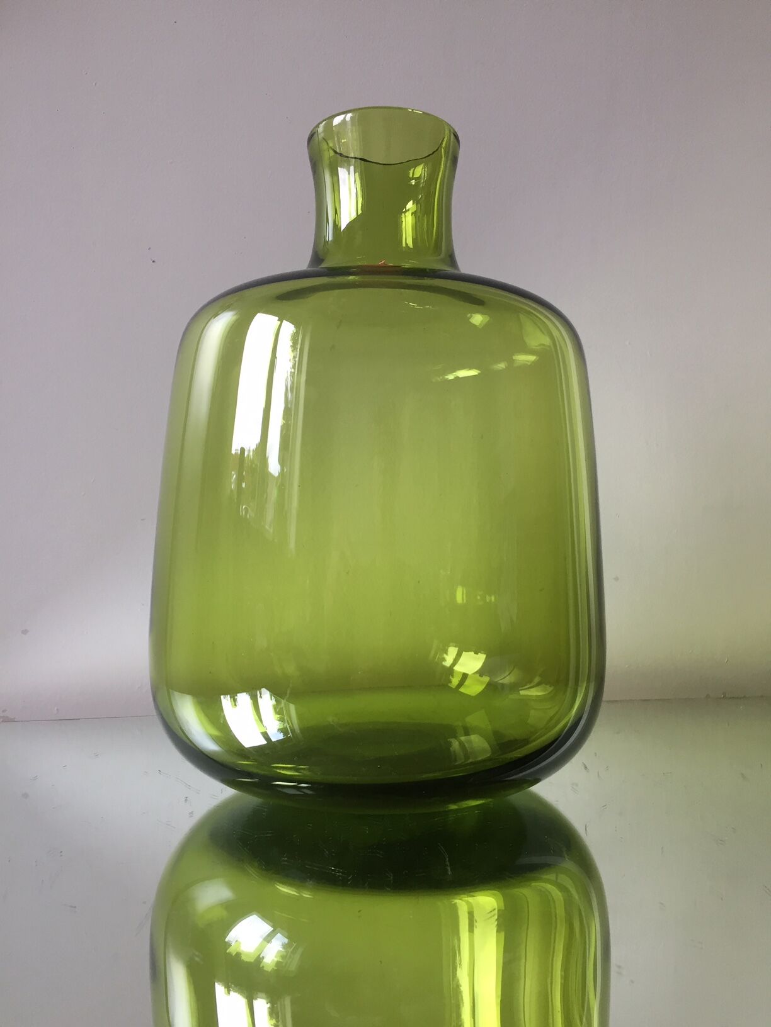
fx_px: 861
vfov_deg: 61.7
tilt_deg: -1.7
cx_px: 386
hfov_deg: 48.2
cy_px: 514
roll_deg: +0.0
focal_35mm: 29
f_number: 2.2
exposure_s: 1/33
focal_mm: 4.15
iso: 32
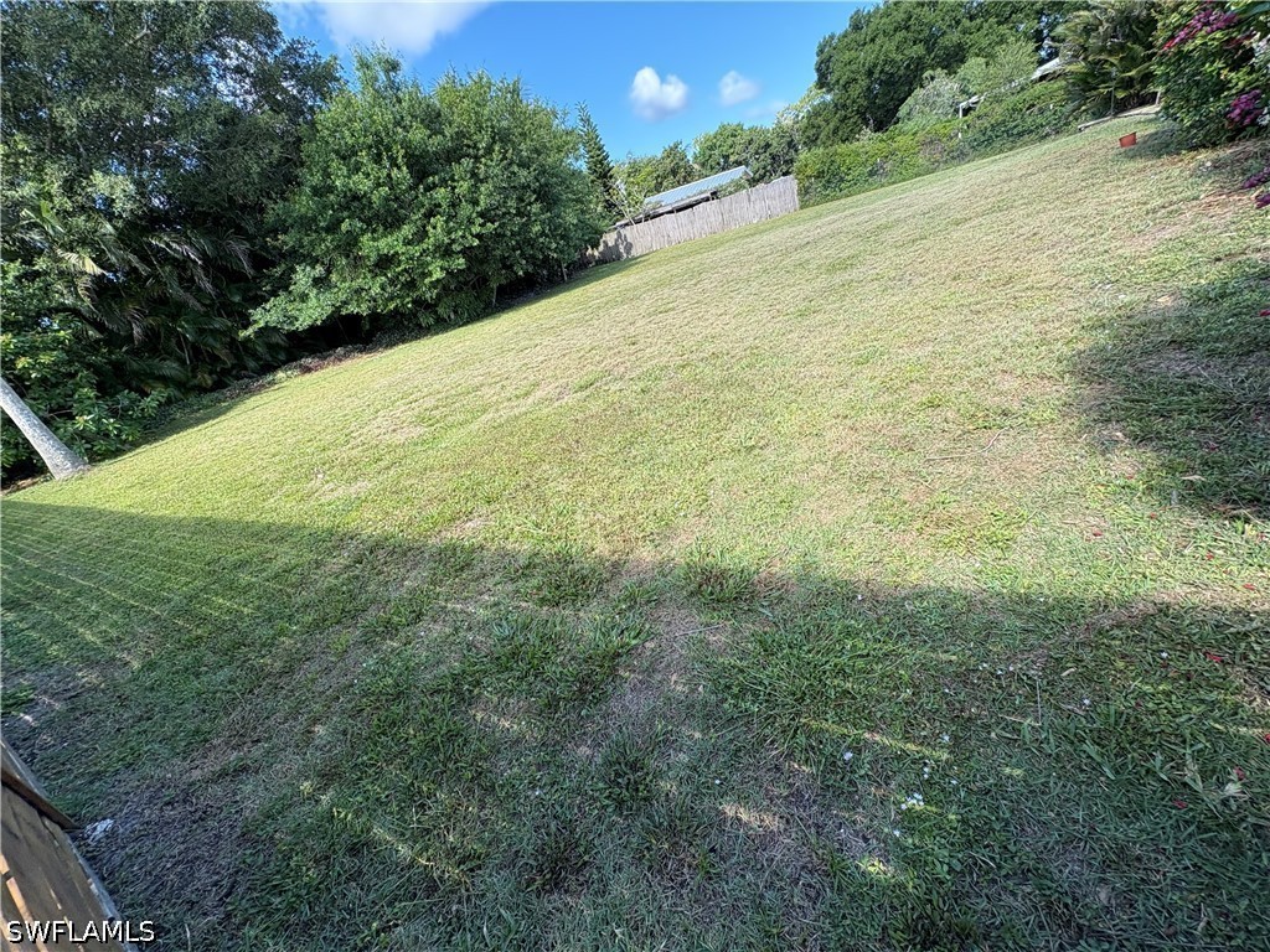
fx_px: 514
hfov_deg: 102.1
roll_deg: +18.0
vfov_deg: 85.7
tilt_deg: -24.0
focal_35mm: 14
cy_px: 476
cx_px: 635
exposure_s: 1/403
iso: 40
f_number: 2.2
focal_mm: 2.22
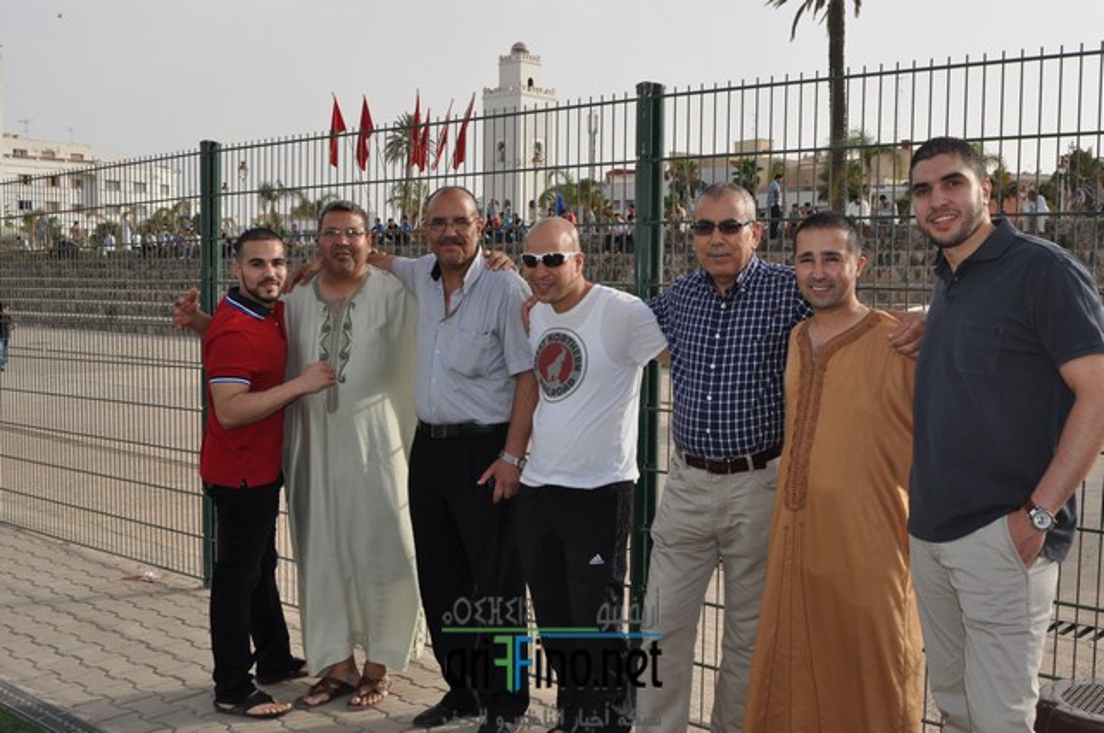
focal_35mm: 39
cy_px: 366
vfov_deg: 34.1
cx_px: 552
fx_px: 1194
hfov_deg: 49.6
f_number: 10
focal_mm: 26
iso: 200
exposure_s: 1/200
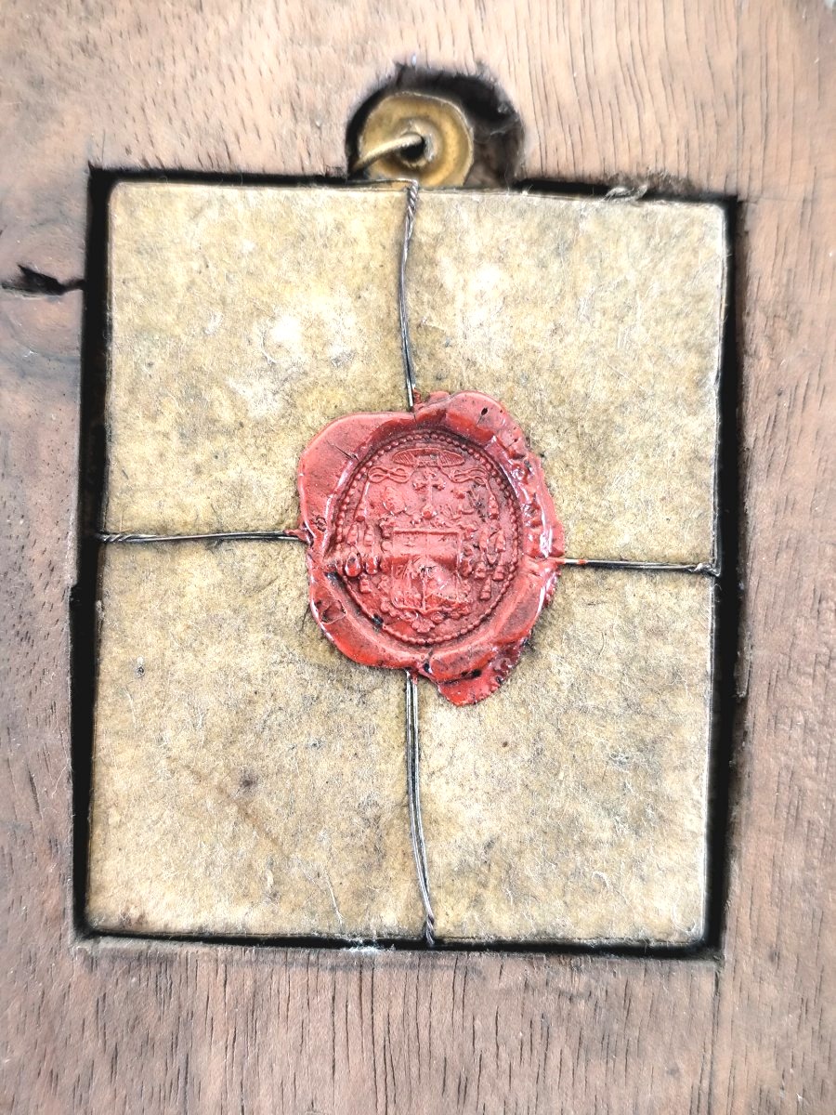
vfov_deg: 41.2
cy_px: 558
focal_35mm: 46
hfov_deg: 31.5
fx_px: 1481
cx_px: 418
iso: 160
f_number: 1.65
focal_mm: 6.14
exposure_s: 1/100
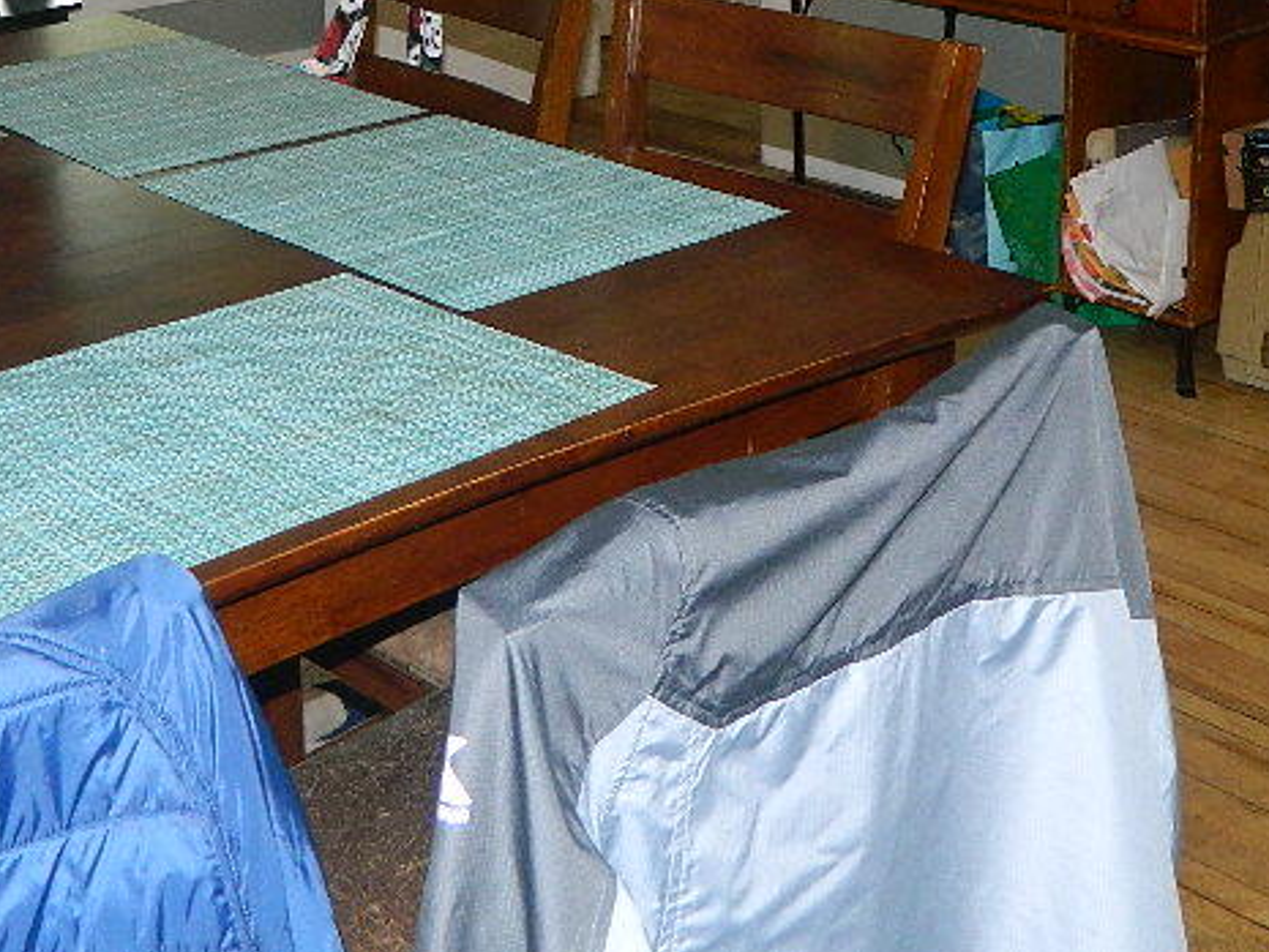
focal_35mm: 55
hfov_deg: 34.9
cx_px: 677
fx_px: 2017
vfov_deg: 25.2
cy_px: -11
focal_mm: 4.5
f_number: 3.1
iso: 200
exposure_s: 1/30
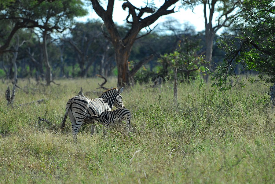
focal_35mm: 300
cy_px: 92
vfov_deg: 4.6
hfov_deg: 6.9
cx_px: 138
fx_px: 2294
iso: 200
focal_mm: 200
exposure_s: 1/1000
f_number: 4
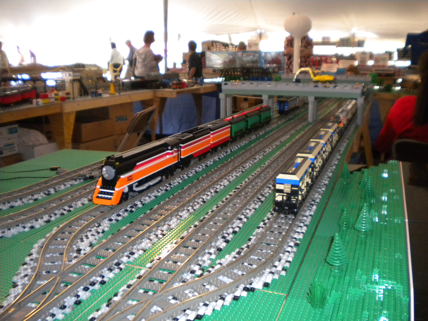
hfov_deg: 52.6
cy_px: 160
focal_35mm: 35
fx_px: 433
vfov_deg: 40.7
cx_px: 214
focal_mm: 6.3
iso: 400
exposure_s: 1/30
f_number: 3.1
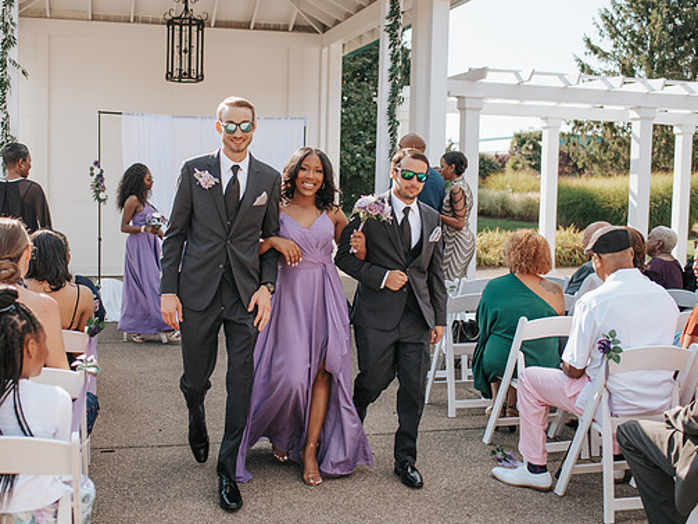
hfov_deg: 42.9
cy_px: 249
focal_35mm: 44
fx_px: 888
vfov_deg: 32.9
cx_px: 320
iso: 140
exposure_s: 1/1250
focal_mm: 35
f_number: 2.8
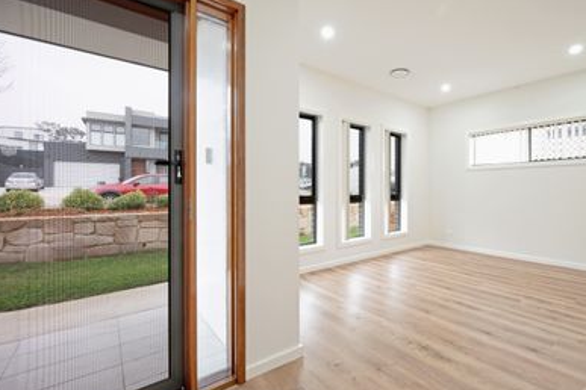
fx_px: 277
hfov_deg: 92.2
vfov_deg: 70.4
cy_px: 184
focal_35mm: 17
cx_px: 348
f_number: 11
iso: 320
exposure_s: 1/4
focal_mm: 14
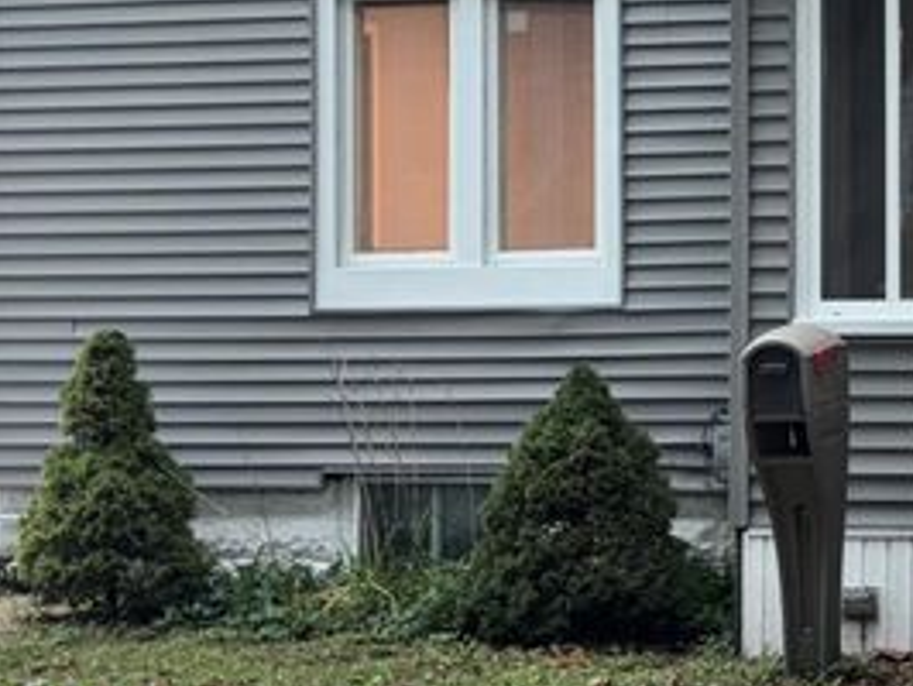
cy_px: 21
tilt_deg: +4.5
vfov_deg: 14.6
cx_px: 978
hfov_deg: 18.9
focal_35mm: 100
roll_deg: +0.4
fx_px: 2640
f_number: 1.6
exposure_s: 1/17
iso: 50
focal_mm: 5.96
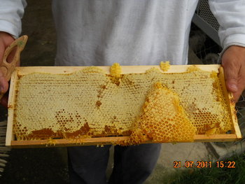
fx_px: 290
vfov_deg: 35.2
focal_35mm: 41
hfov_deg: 45.7
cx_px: 122
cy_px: 92
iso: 80
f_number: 3.1
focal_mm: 6.72
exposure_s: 1/250
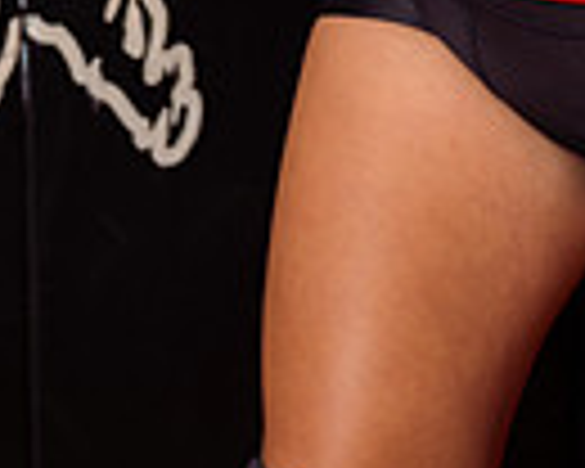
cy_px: -508
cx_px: 153
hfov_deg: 14.8
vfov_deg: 10.7
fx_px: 2251
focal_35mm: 130
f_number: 4.5
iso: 125
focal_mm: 40
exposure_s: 1/200
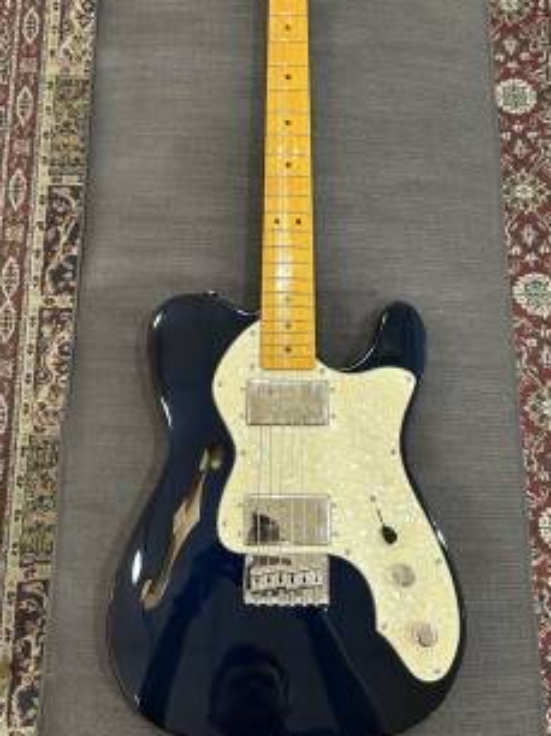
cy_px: 310
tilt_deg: -75.2
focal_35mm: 34
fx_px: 723
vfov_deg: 53.8
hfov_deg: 41.7
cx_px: 284
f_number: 1.5
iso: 250
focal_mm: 5.7
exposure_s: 1/60
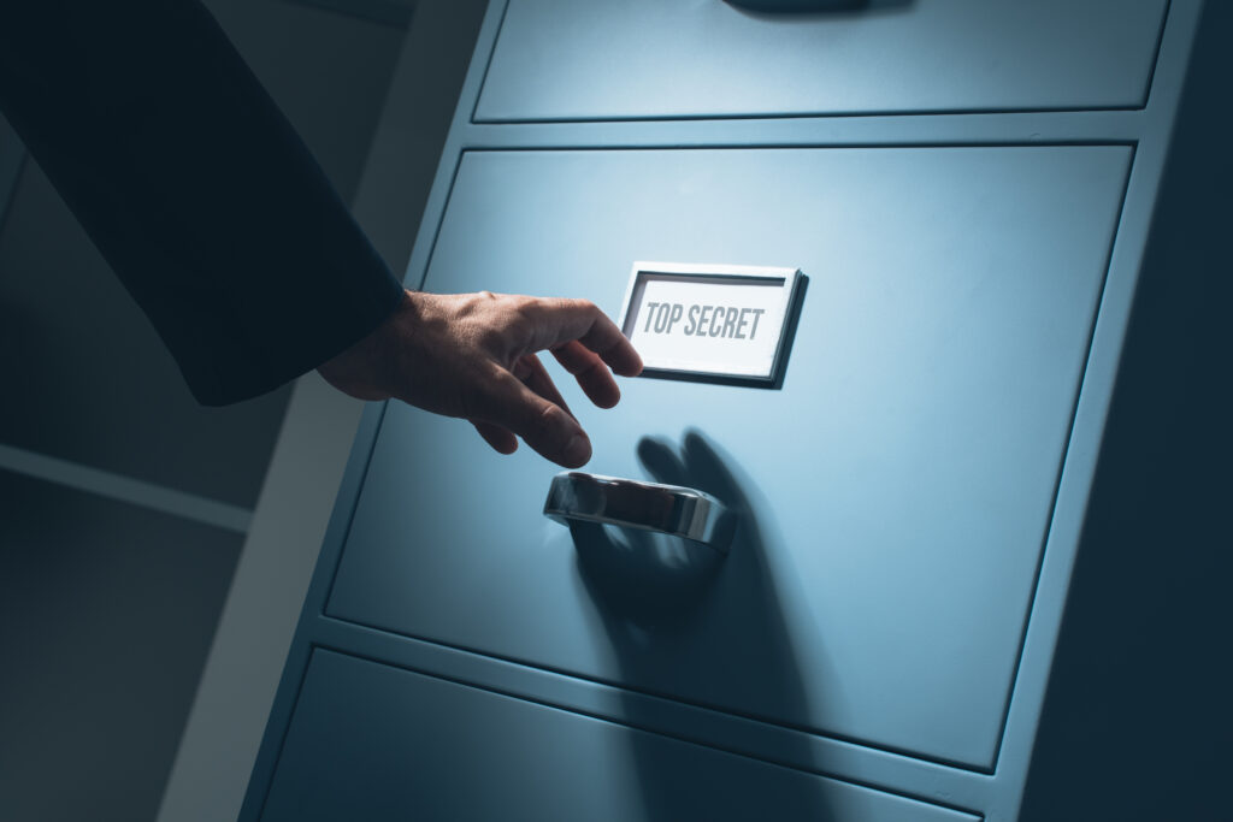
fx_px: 1713
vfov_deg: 27.0
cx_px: 616
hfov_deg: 39.6
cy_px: 411
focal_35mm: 50
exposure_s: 1/125
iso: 100
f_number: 10
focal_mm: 50
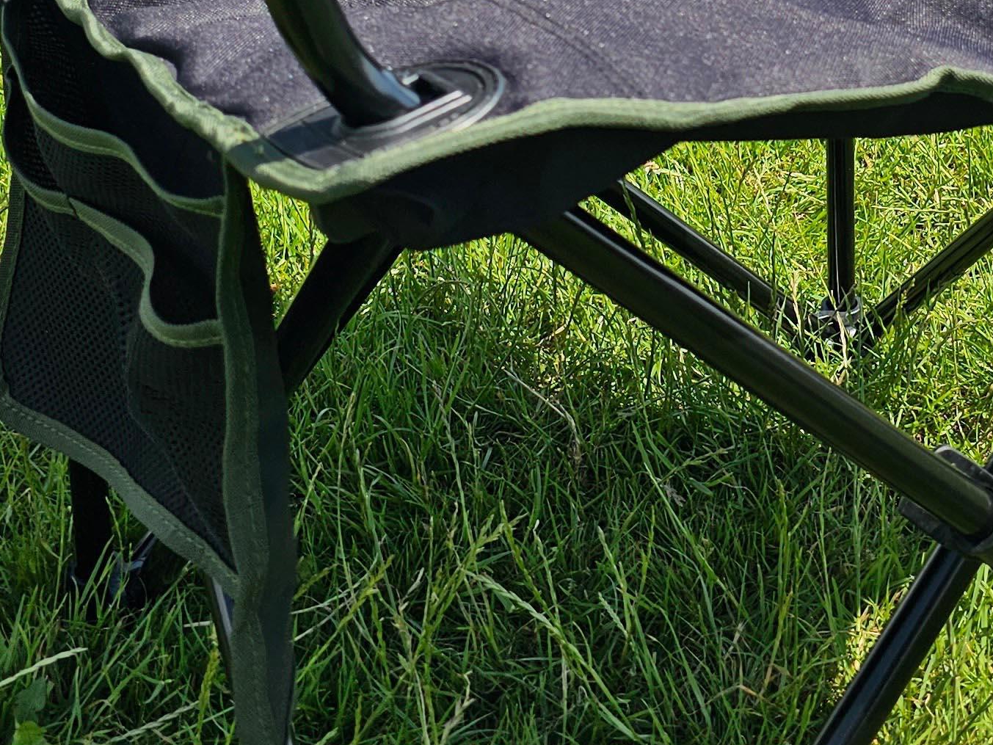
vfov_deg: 19.2
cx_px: 787
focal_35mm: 68
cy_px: -334
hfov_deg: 28.0
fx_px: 1951
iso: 10
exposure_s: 1/746
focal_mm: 6.3
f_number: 1.7
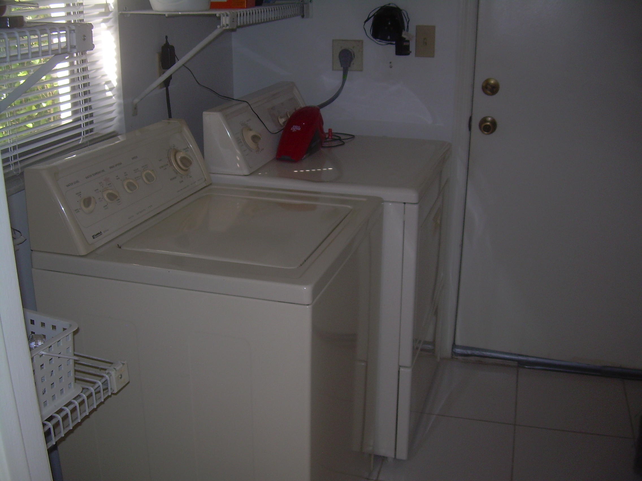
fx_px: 705
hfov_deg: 49.0
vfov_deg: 37.7
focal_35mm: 38
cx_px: 321
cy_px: 240
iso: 50
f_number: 2.8
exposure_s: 1/60
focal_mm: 6.3
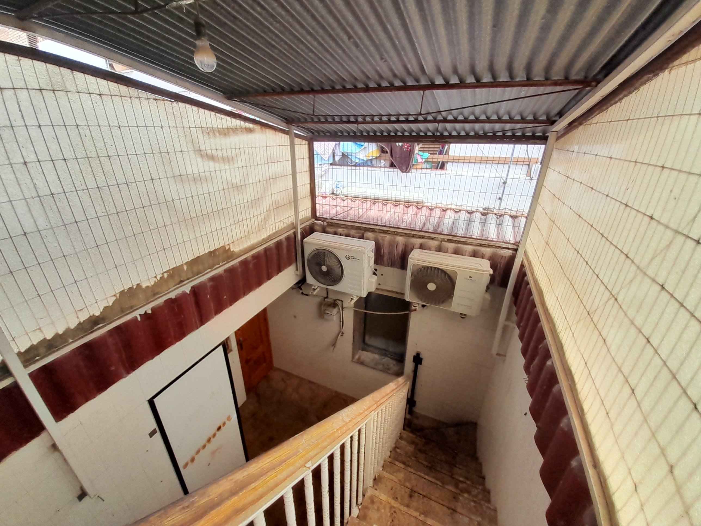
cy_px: 263
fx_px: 263
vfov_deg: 89.9
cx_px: 350
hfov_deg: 106.2
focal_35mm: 13
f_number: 2.2
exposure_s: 1/227
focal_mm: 1.13
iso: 40
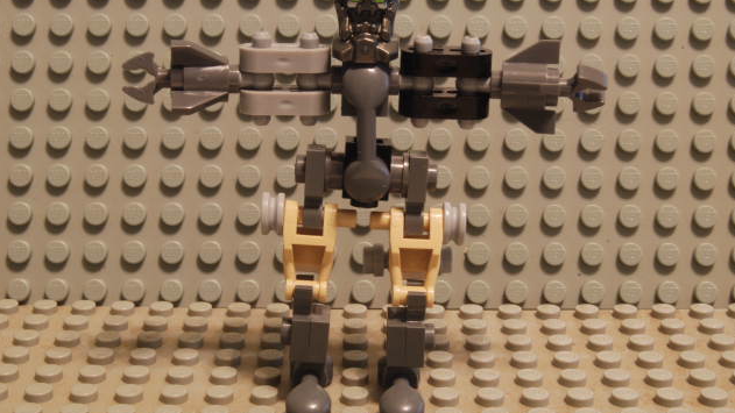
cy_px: 205
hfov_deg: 31.4
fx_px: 1306
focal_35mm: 67
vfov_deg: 18.0
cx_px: 370
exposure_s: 25
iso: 100
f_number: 32
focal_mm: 42
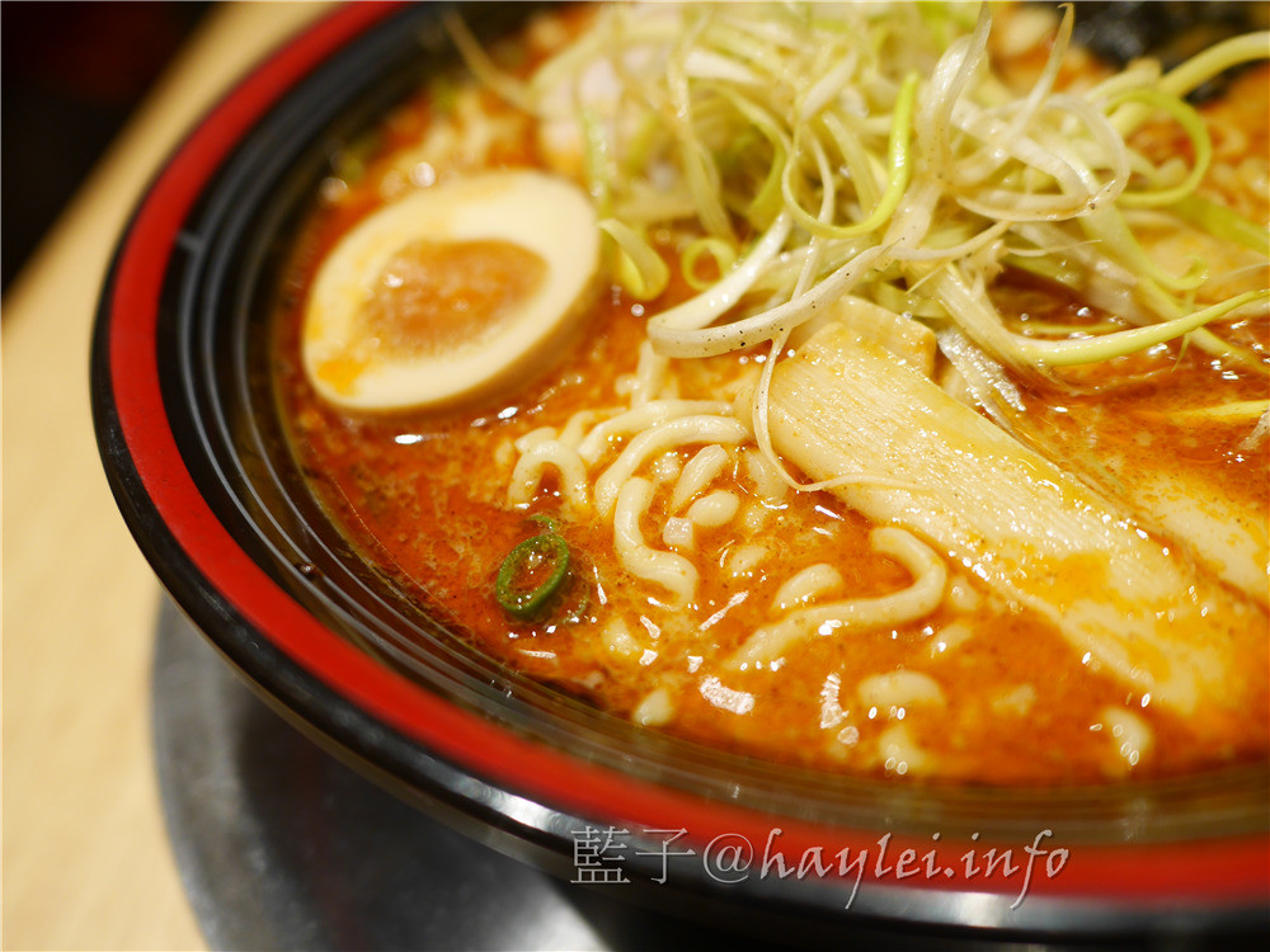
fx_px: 1101
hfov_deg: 60.0
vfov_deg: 46.8
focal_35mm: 30
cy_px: 476
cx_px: 635
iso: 200
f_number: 2.2
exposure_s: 1/160
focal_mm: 15
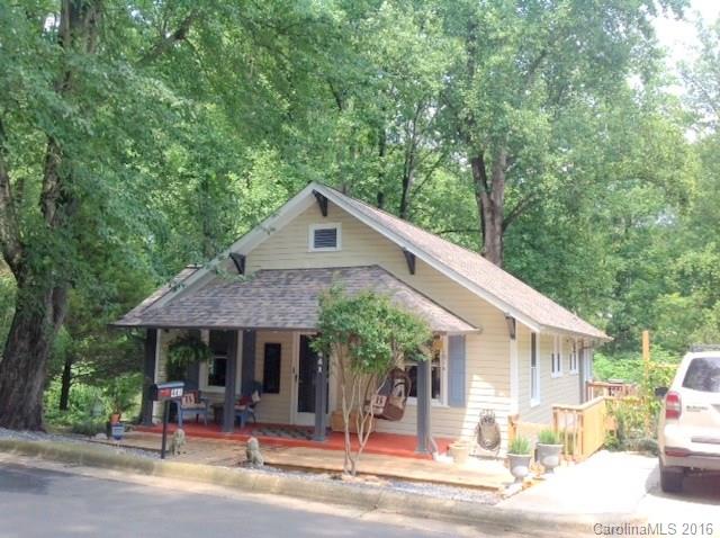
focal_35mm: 35
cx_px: 360
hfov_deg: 52.7
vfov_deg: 40.6
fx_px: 727
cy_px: 269
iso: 50
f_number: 2.4
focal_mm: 4.28
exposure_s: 1/336
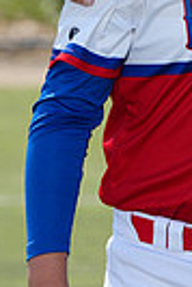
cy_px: -52
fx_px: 4875
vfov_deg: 3.4
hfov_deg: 2.3
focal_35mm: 611
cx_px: 335
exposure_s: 1/250
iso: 50
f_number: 5
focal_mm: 140
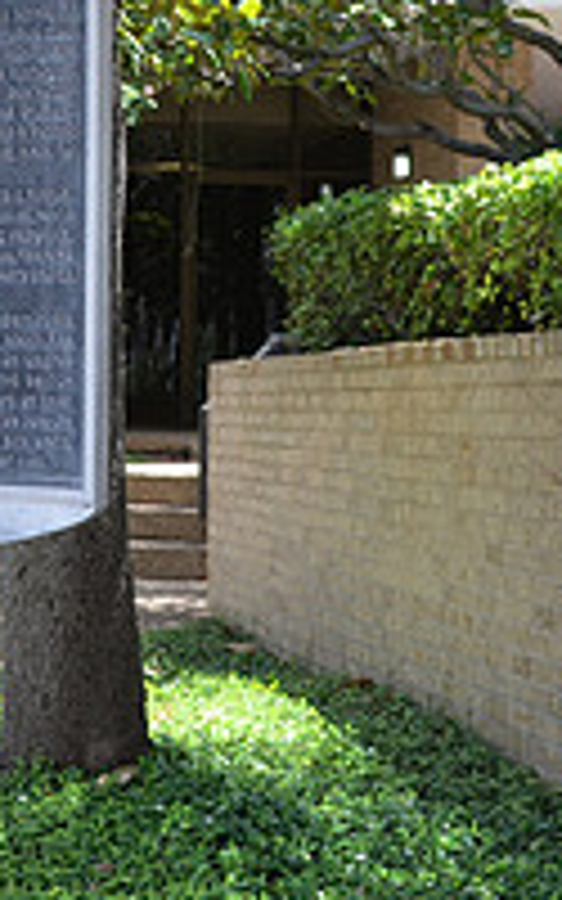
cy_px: 144
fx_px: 2598
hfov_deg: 12.2
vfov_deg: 19.4
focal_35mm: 106
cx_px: 27
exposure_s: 1/125
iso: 400
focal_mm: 24
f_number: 5.6
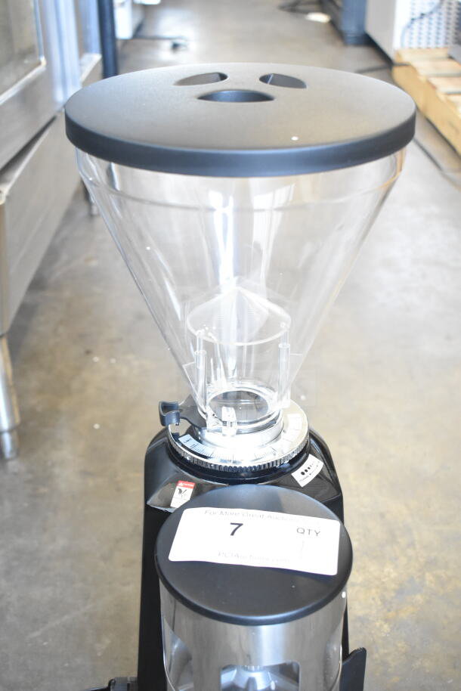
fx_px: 864
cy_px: 346
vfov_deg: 43.6
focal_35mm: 45
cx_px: 230
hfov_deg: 29.9
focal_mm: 30
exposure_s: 1/50
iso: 3200
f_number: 4.2
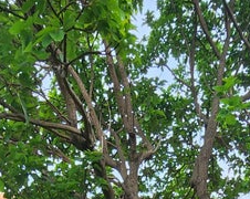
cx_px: 133
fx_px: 355
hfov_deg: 38.8
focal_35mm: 48
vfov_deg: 21.5
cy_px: 352
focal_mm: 2.2
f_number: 2.2
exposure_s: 1/153
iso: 50
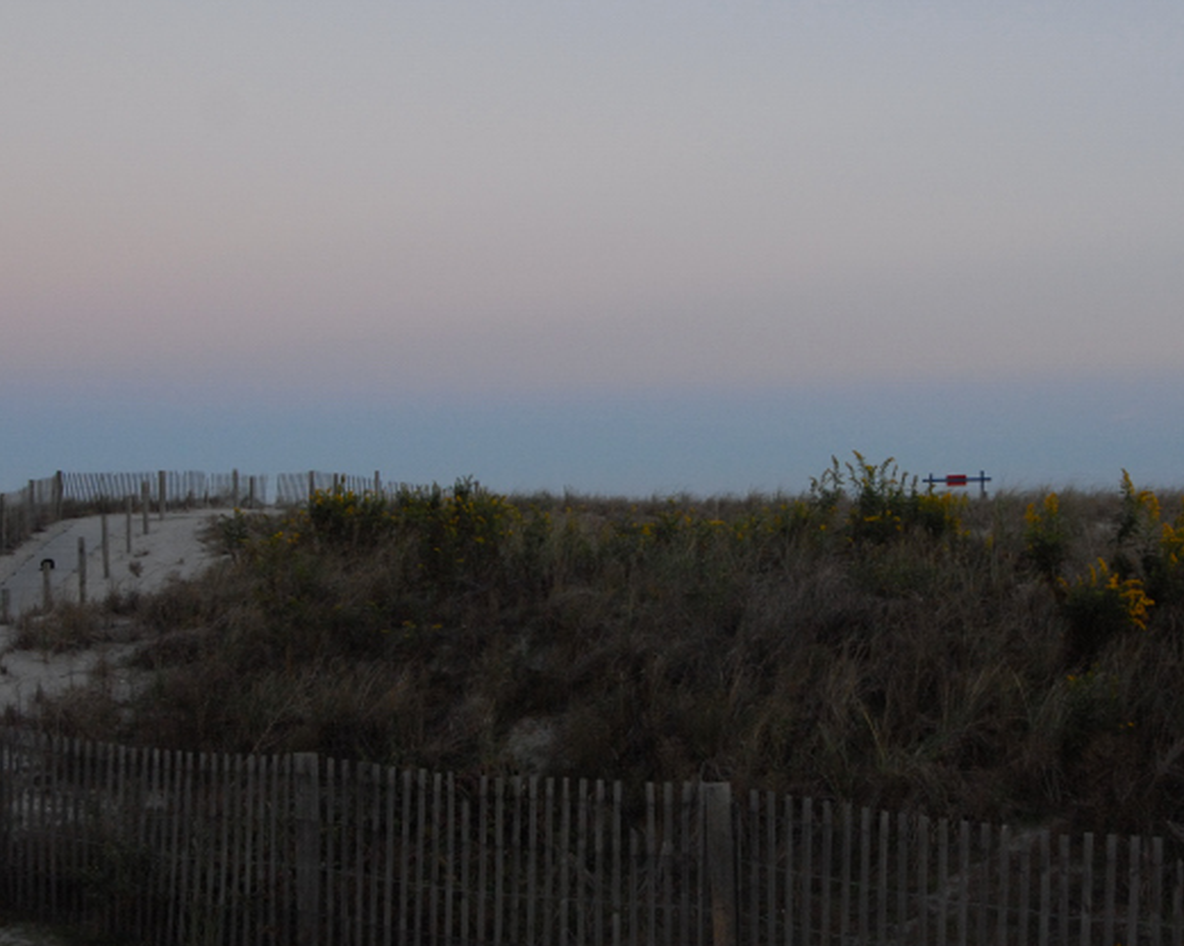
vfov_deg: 29.1
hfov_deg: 35.9
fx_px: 1821
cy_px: 509
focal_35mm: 52
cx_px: 700
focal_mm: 24
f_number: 5
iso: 800
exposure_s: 1/100
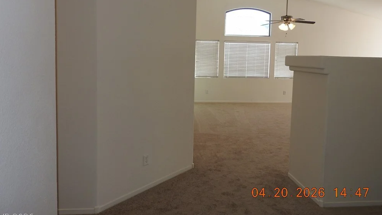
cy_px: 76
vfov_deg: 42.4
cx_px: 189
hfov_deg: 69.9
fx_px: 273
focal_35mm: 27
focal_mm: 4.3
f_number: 3.3
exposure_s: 1/60
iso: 100
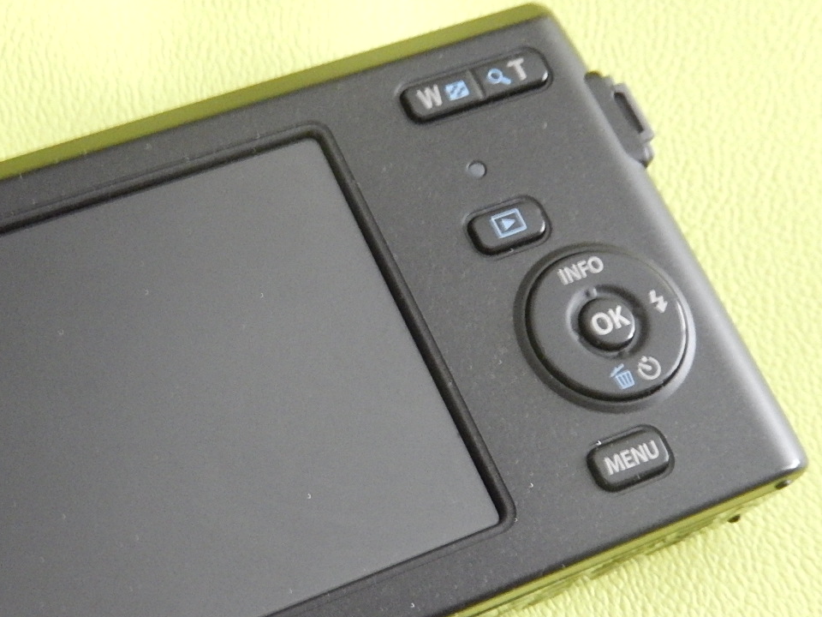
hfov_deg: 31.8
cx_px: 253
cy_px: 397
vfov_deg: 24.3
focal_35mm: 60
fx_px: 1425
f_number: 4
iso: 800
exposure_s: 1/6
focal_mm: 6.5
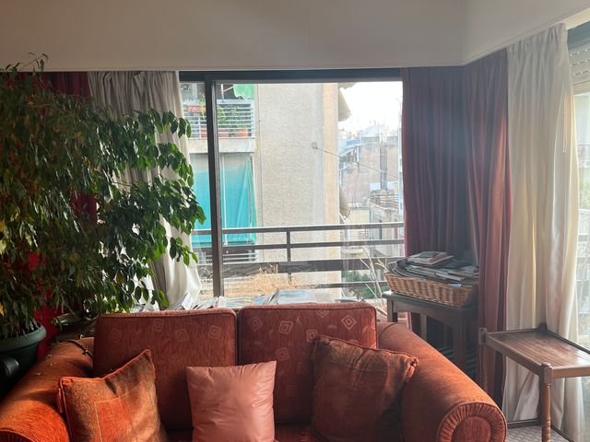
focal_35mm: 26
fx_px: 443
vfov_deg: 53.1
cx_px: 295
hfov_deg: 67.3
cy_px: 221
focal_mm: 5.7
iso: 64
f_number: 1.5
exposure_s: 1/121
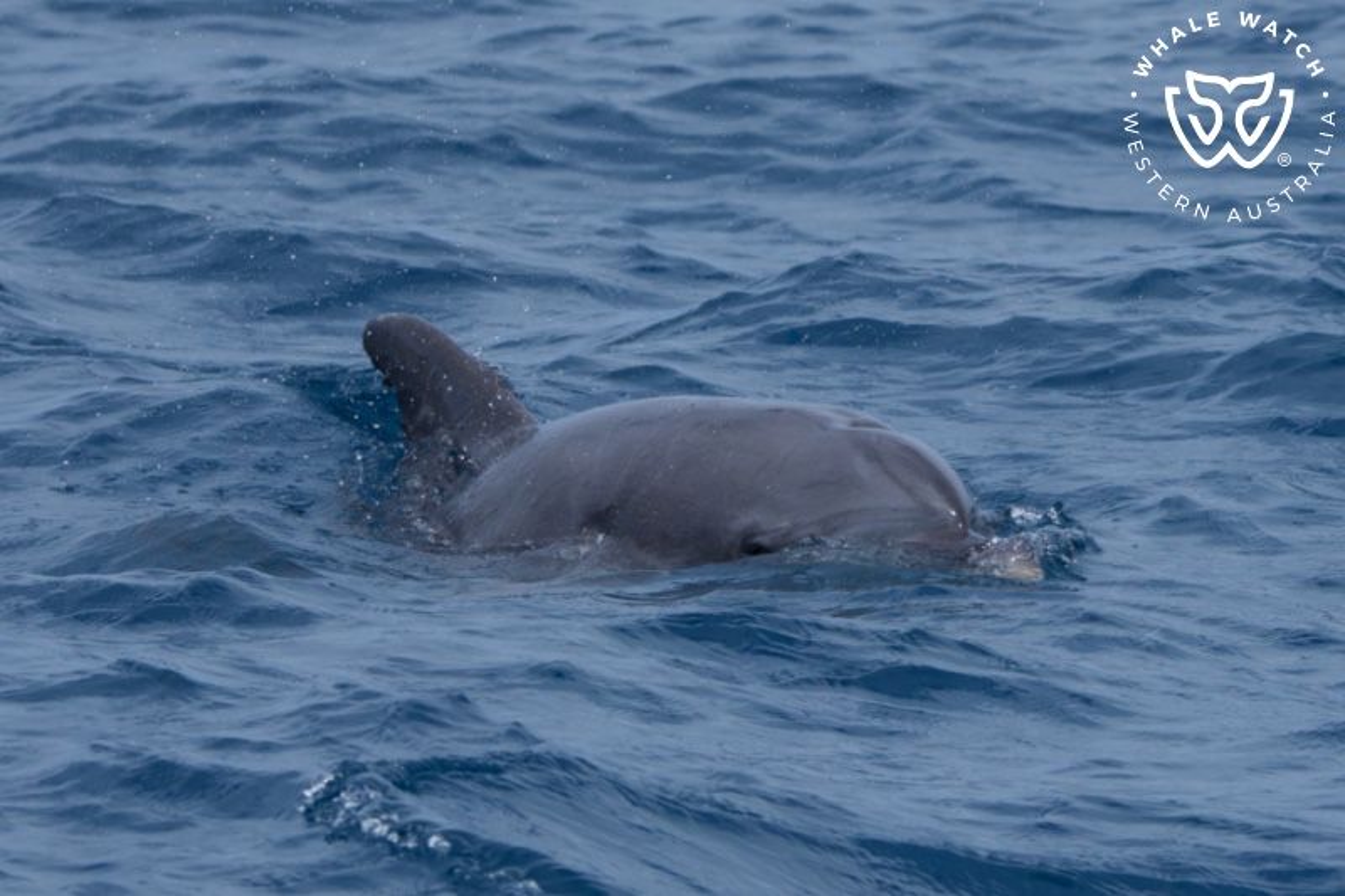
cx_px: 672
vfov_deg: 6.0
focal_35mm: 230
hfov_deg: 9.0
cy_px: 448
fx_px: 8591
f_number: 8
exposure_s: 1/3200
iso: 800
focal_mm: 230
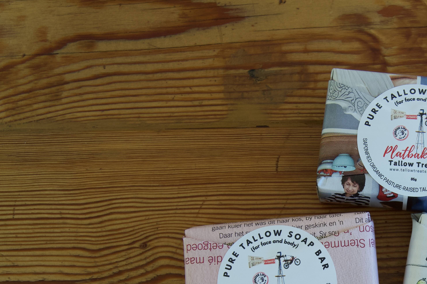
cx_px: 382
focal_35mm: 61
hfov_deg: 31.4
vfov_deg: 21.5
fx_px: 723
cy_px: 284
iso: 500
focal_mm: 20
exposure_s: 1/160
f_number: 4
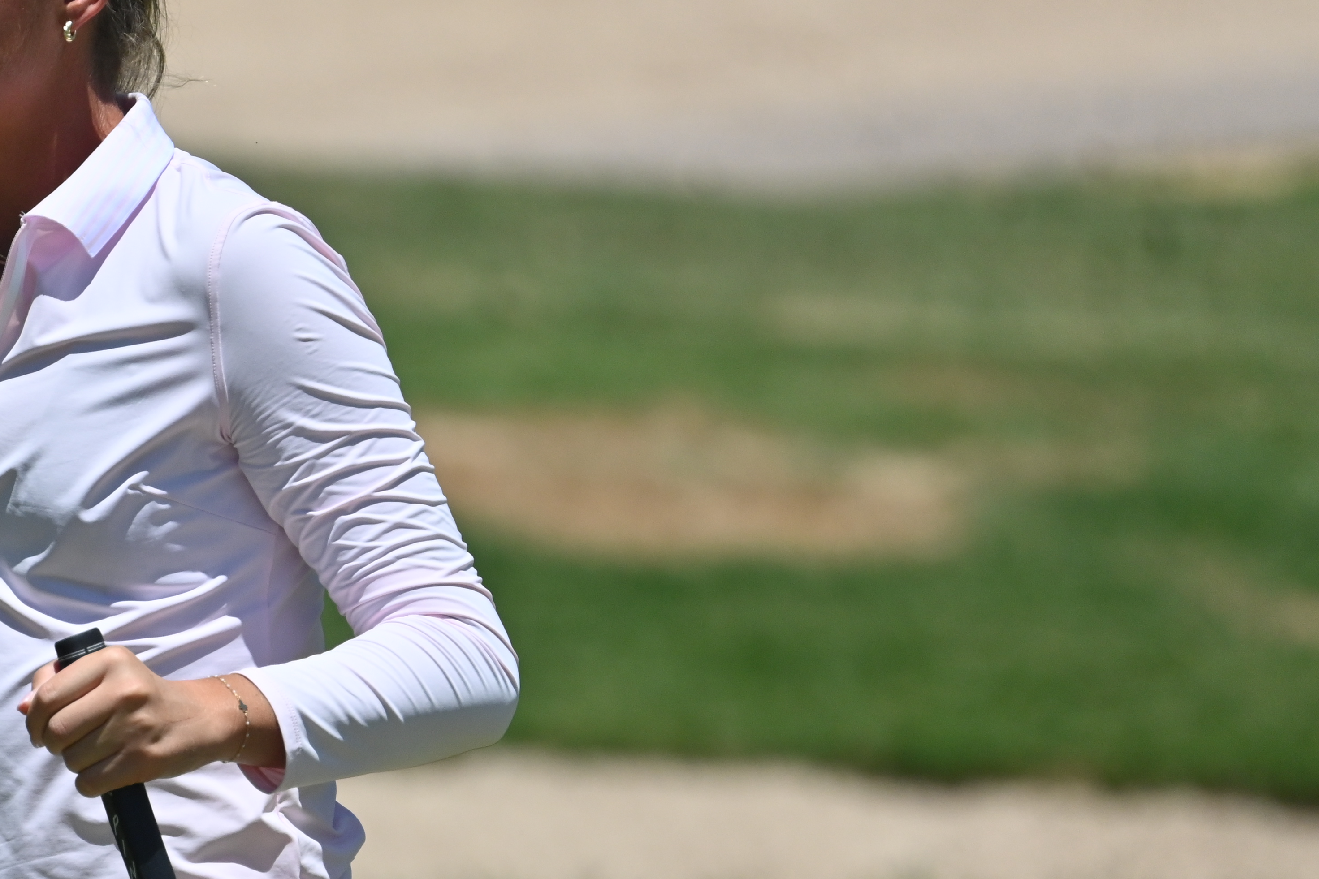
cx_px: 162
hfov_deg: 1.8
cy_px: 584
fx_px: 41582
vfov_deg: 1.2
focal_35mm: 1135
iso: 400
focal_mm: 400
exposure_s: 1/4000
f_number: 5.6
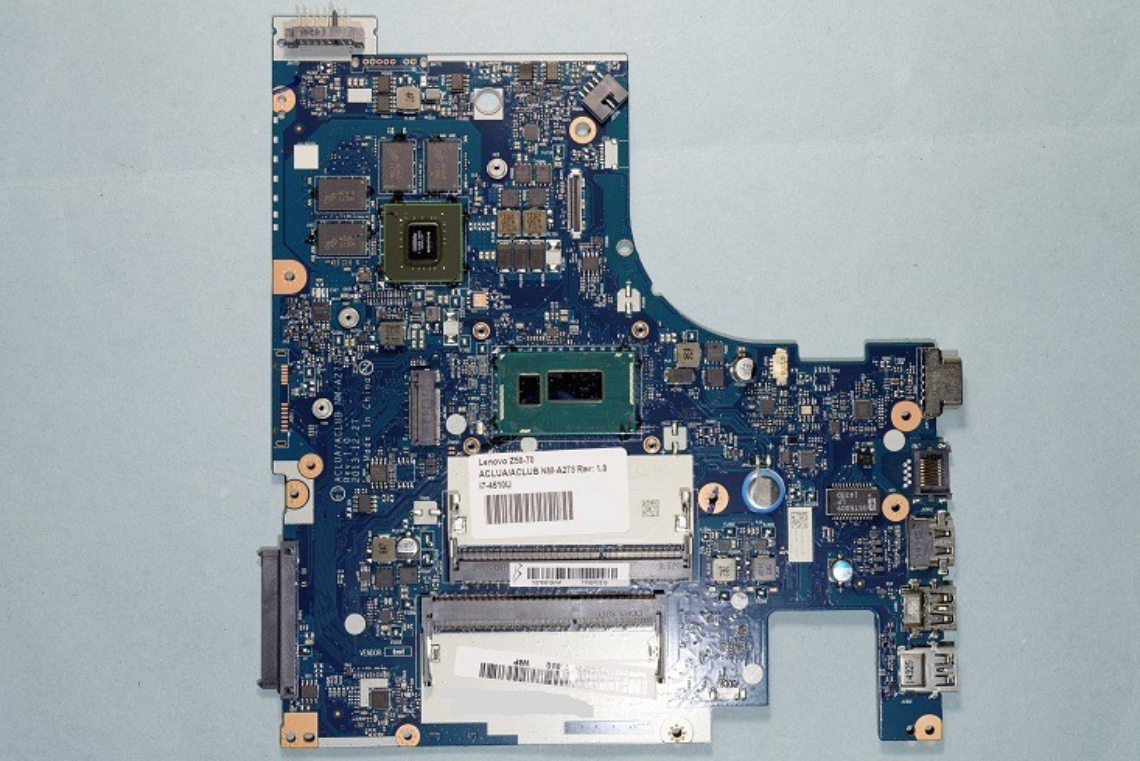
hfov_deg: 42.7
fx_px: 1457
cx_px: 577
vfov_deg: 29.3
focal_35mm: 46
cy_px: 380
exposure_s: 1/6
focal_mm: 30
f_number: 8
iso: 100
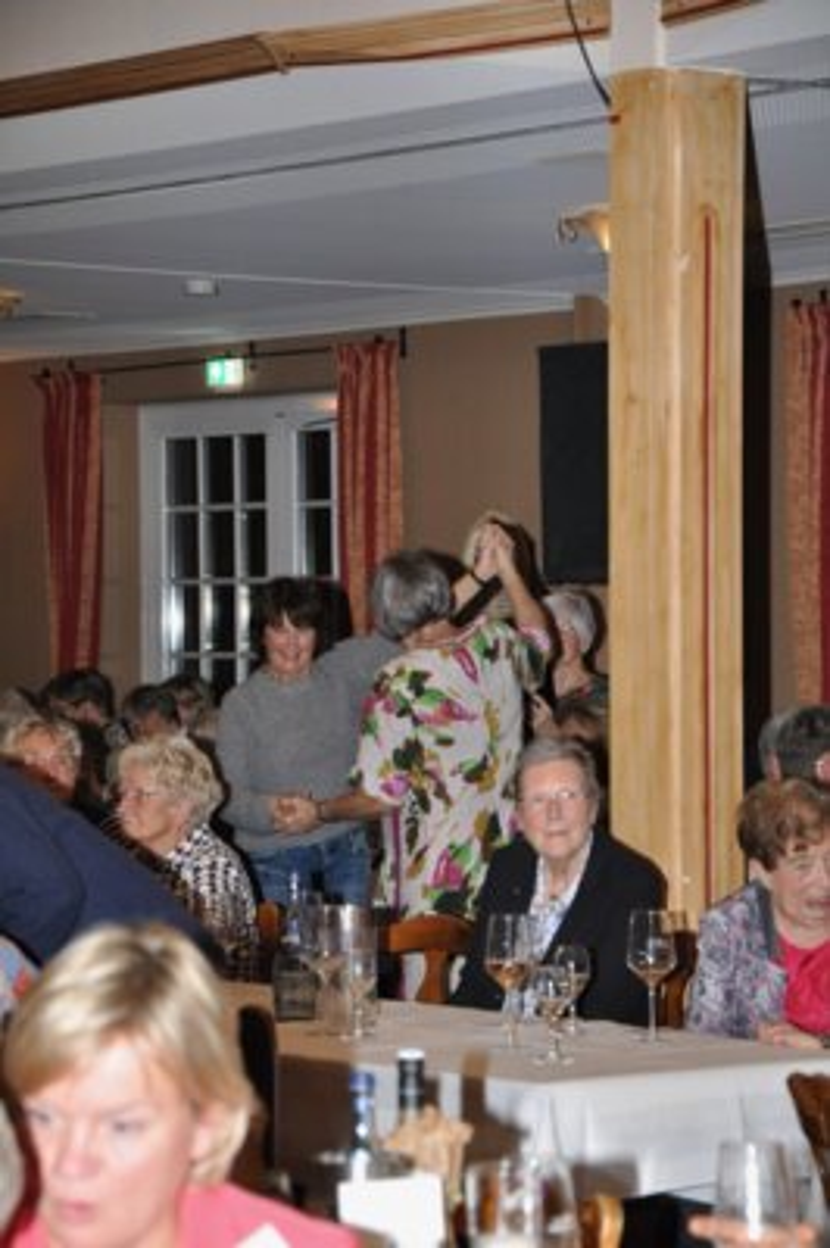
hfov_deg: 11.4
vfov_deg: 17.1
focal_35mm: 120
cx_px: 415
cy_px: 624
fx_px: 4157
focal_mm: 80
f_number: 5.3
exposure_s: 1/60
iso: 800
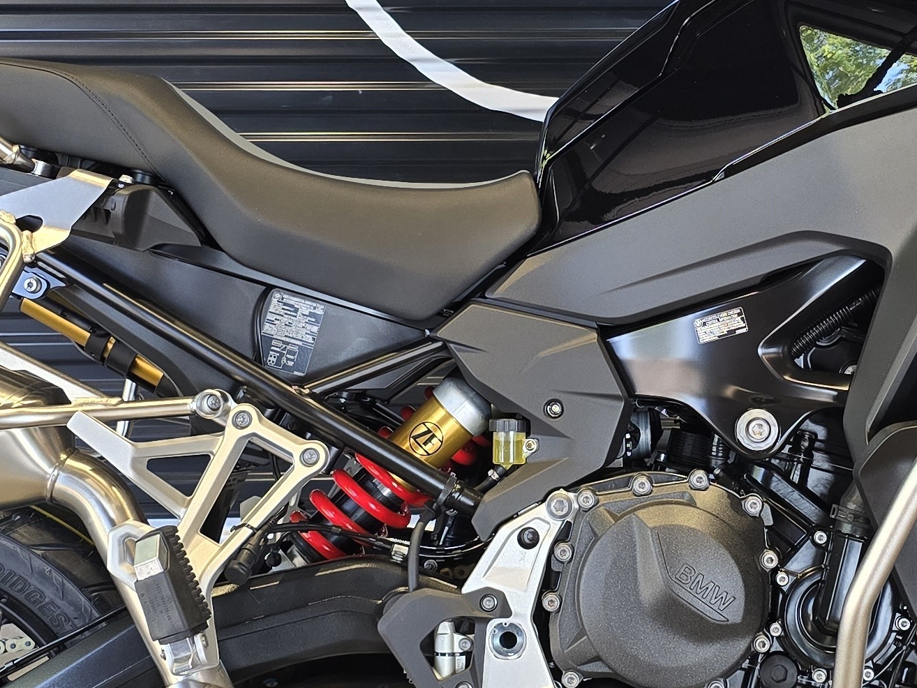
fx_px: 1855
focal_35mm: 70
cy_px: 291
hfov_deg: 27.5
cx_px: 653
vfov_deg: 21.0
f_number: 1.7
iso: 125
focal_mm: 6.3
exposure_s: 1/120
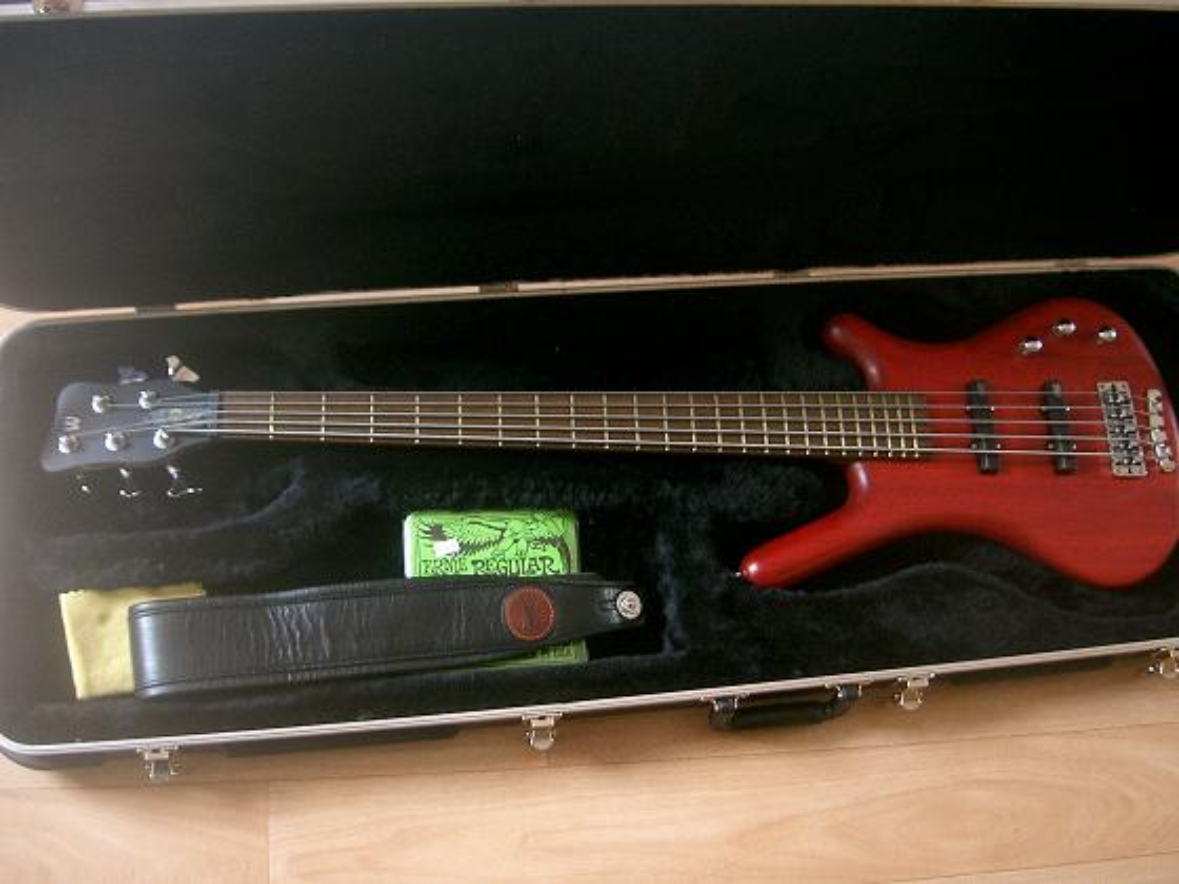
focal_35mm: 39
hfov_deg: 47.9
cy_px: 442
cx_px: 590
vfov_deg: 36.8
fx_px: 1328
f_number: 2.8
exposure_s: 1/8
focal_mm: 8
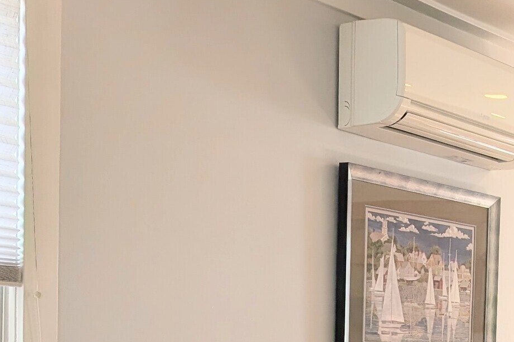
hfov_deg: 23.2
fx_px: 1185
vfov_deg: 16.0
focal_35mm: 83
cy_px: 382
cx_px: 541
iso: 22
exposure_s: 1/1513
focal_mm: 6.9
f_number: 1.68
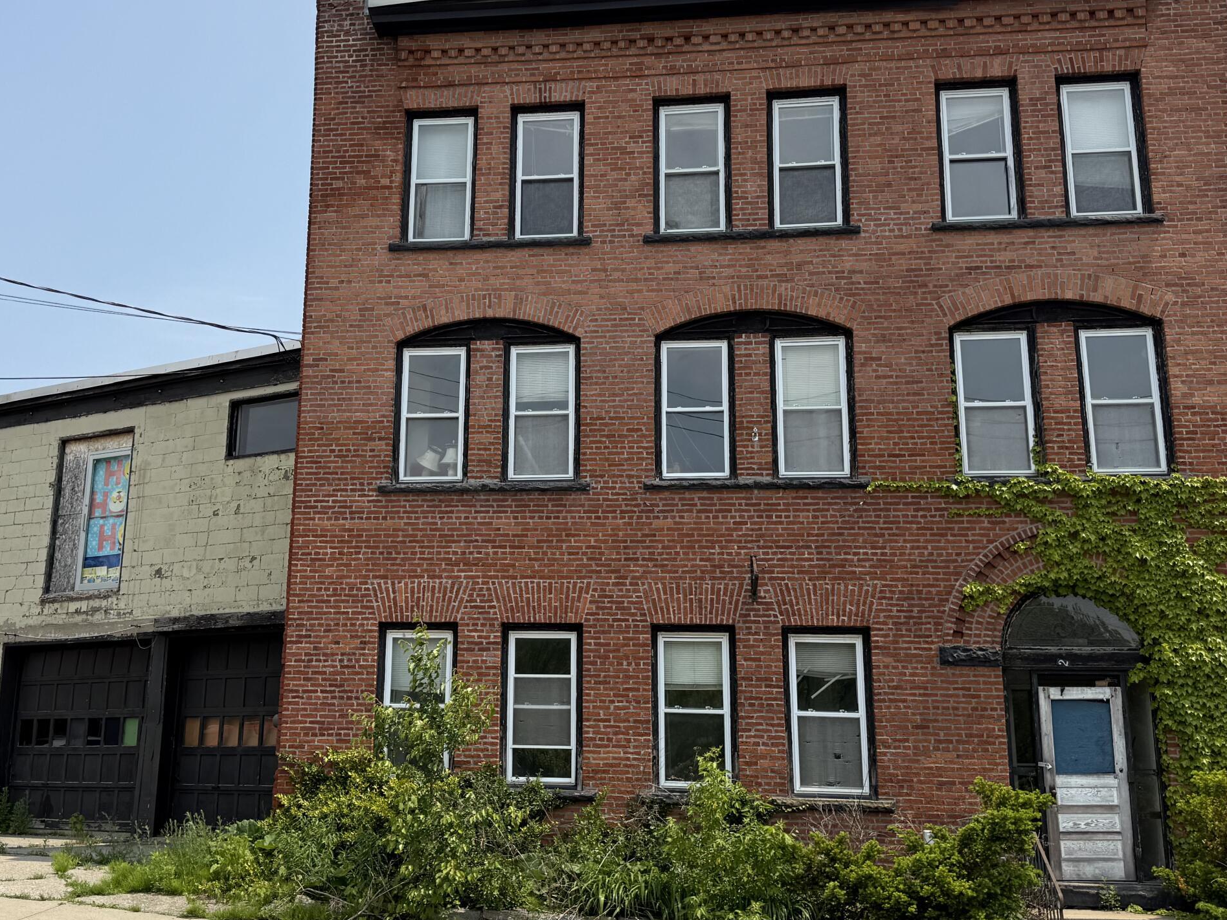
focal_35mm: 38
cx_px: 524
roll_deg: -0.9
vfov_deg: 37.7
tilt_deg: +14.7
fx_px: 1347
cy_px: 427
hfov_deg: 48.8
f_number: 1.78
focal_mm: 6.76
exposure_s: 1/5319
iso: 80
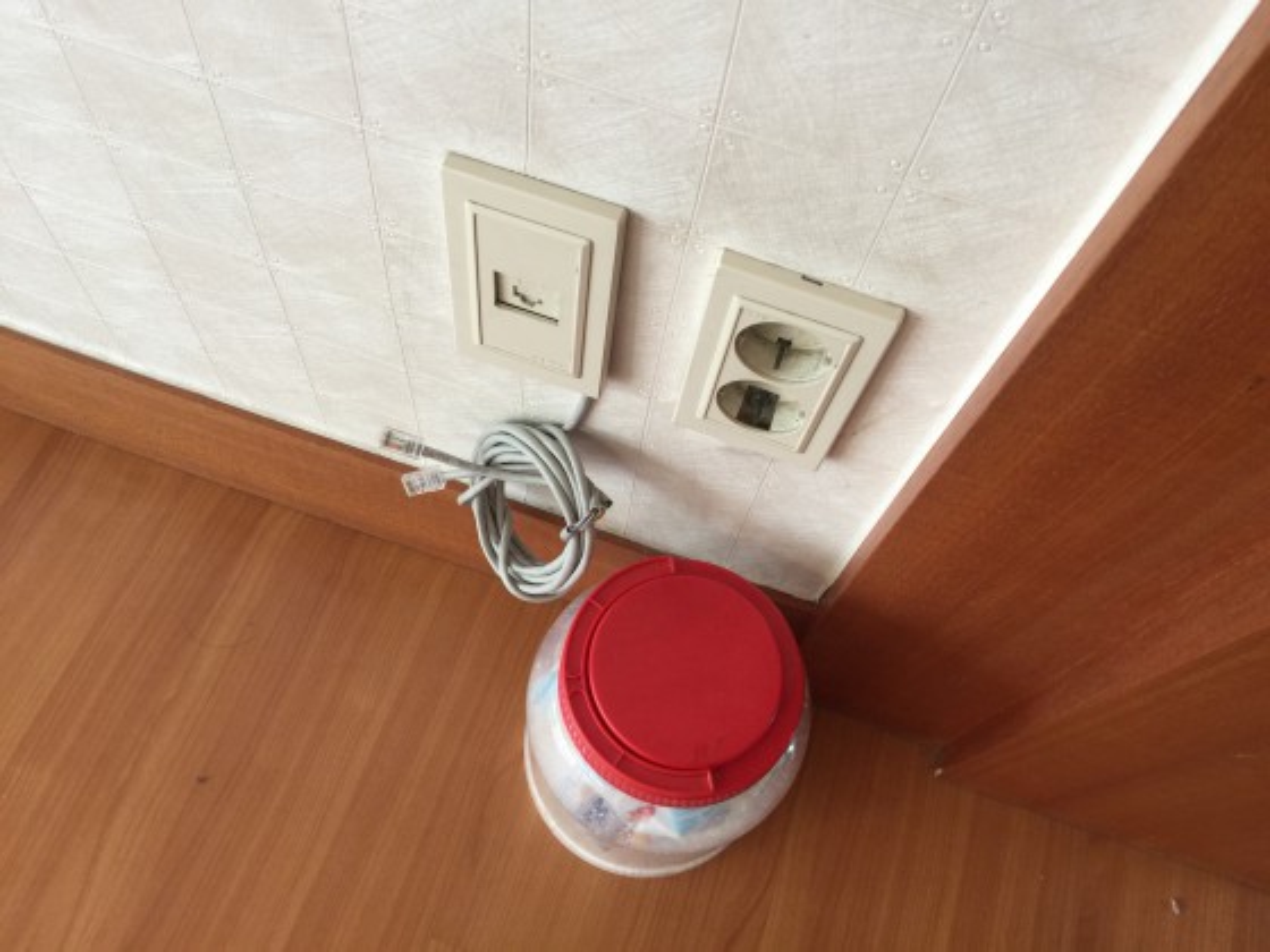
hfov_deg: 61.7
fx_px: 1064
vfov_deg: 48.2
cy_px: 476
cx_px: 635
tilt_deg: -63.5
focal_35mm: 29
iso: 40
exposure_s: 1/30
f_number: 2.2
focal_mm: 4.15
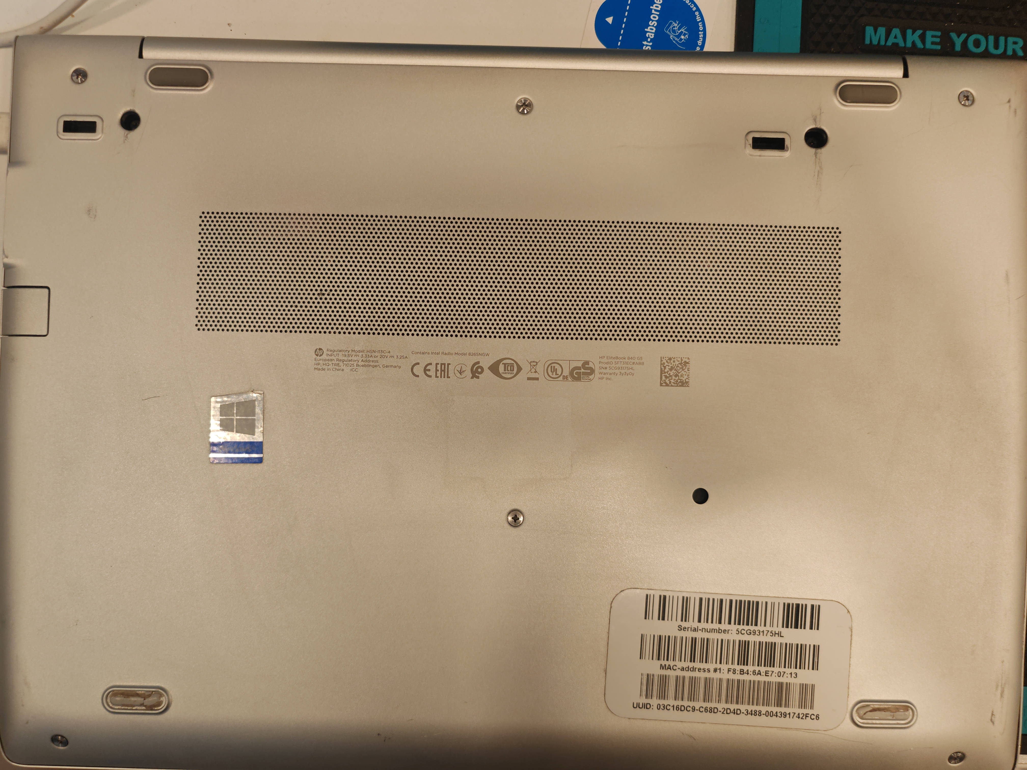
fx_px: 801
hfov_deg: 65.3
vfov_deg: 51.4
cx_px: 514
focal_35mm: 27
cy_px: 385
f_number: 1.6
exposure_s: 1/100
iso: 80
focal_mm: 7.62
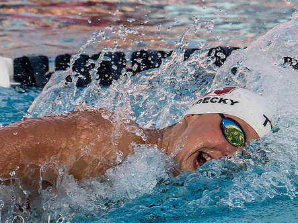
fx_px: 7221
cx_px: 257
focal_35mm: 839
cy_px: 209
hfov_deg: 2.4
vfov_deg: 1.8
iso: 640
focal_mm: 200
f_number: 6.3
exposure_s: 1/1600
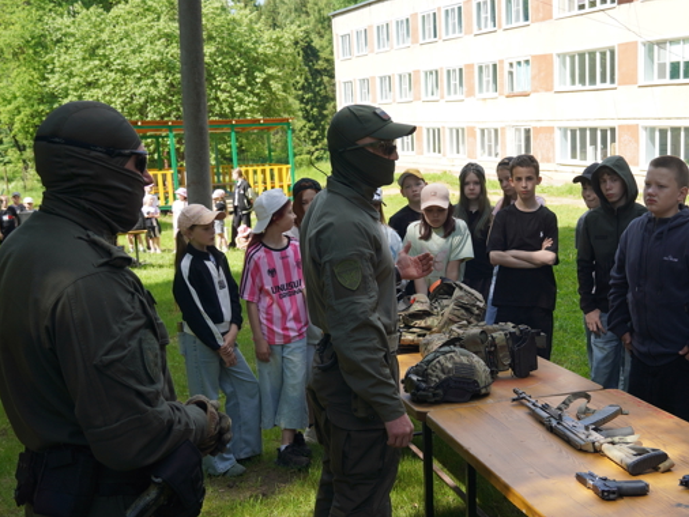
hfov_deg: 39.6
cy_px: 283
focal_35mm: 47
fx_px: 936
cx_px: 497
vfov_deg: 30.9
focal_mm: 22
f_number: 4
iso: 100
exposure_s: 1/250
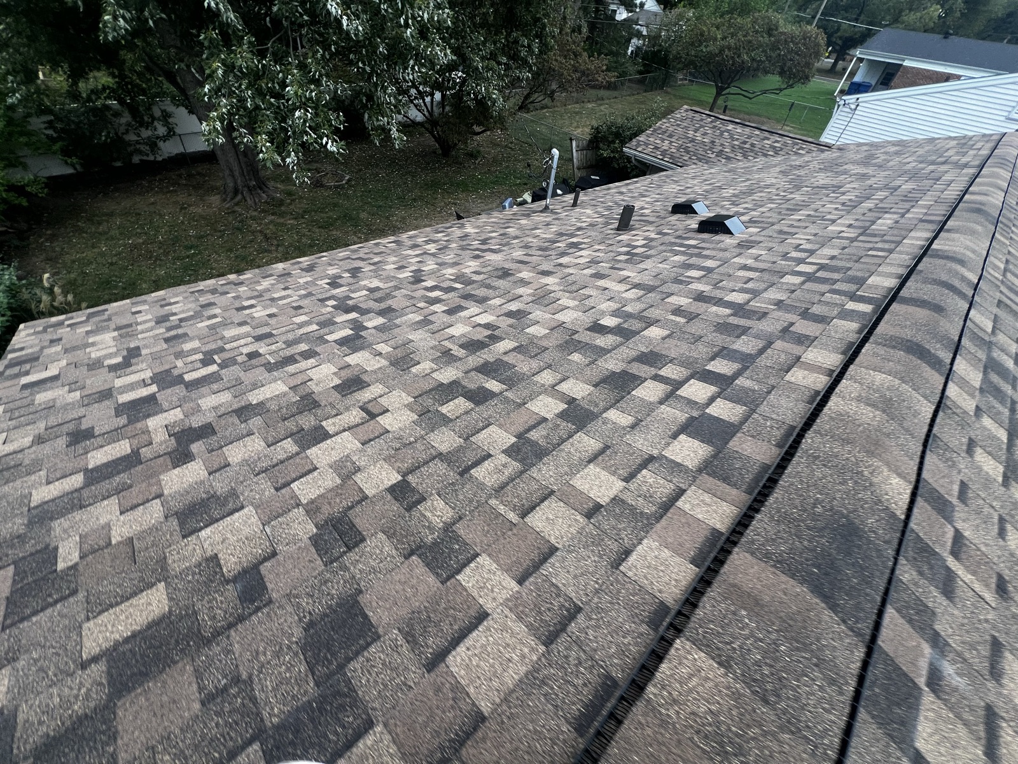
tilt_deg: -37.4
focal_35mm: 13
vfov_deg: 89.9
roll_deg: -1.4
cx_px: 509
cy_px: 382
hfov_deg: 106.2
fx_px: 382
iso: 32
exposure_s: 1/99
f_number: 1.8
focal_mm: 1.57
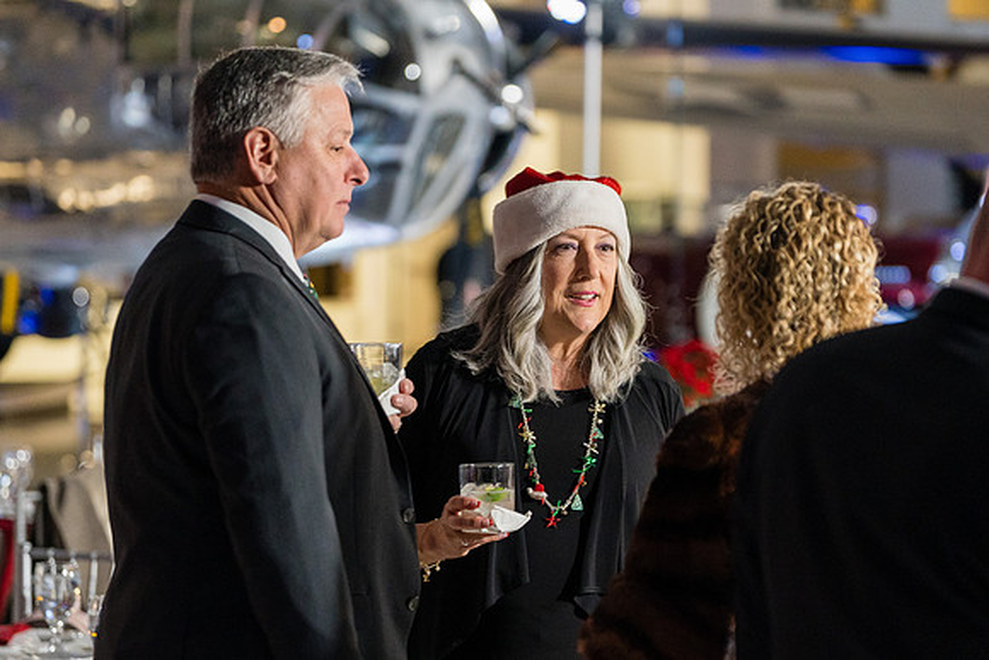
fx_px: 3312
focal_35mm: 121
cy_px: 372
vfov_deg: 11.4
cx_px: 510
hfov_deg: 17.0
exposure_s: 1/250
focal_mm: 107
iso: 3200
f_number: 2.8
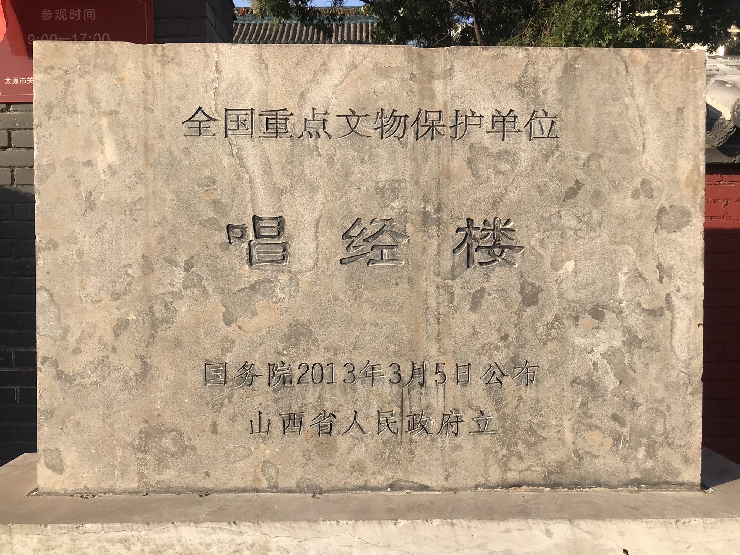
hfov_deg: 63.4
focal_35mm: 28
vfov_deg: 49.7
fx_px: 599
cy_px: 278
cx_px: 370
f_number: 1.8
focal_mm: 3.99
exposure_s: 1/1546
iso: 20
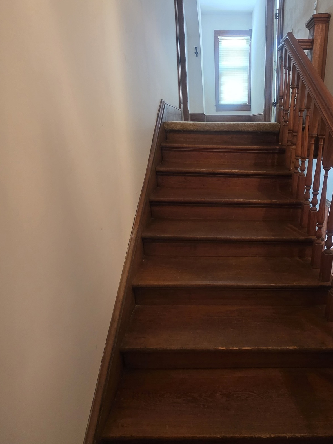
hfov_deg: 67.1
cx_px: 217
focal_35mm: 19
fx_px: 244
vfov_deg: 84.5
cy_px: 205
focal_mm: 2.2
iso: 500
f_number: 1.9
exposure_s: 1/60
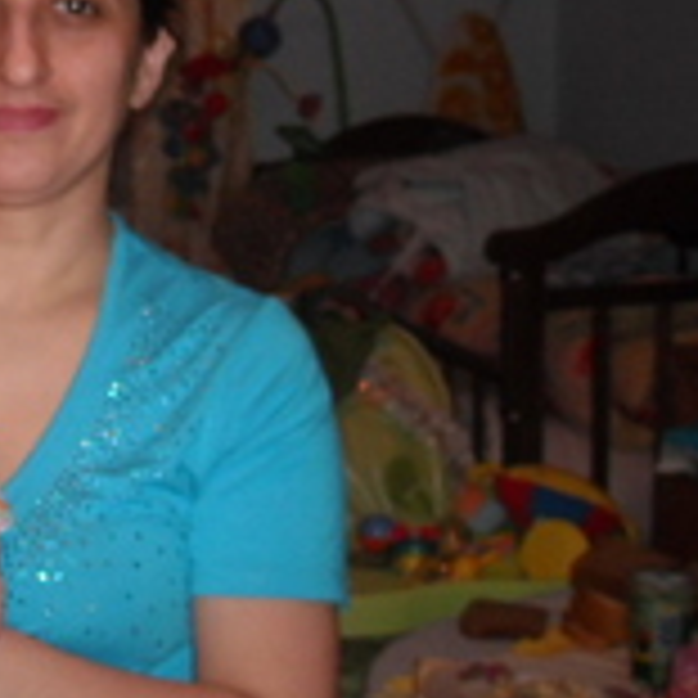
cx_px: -185
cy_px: 140
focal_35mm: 90
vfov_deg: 19.1
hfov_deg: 18.1
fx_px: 2053
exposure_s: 1/60
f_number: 2.8
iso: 200
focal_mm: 5.7
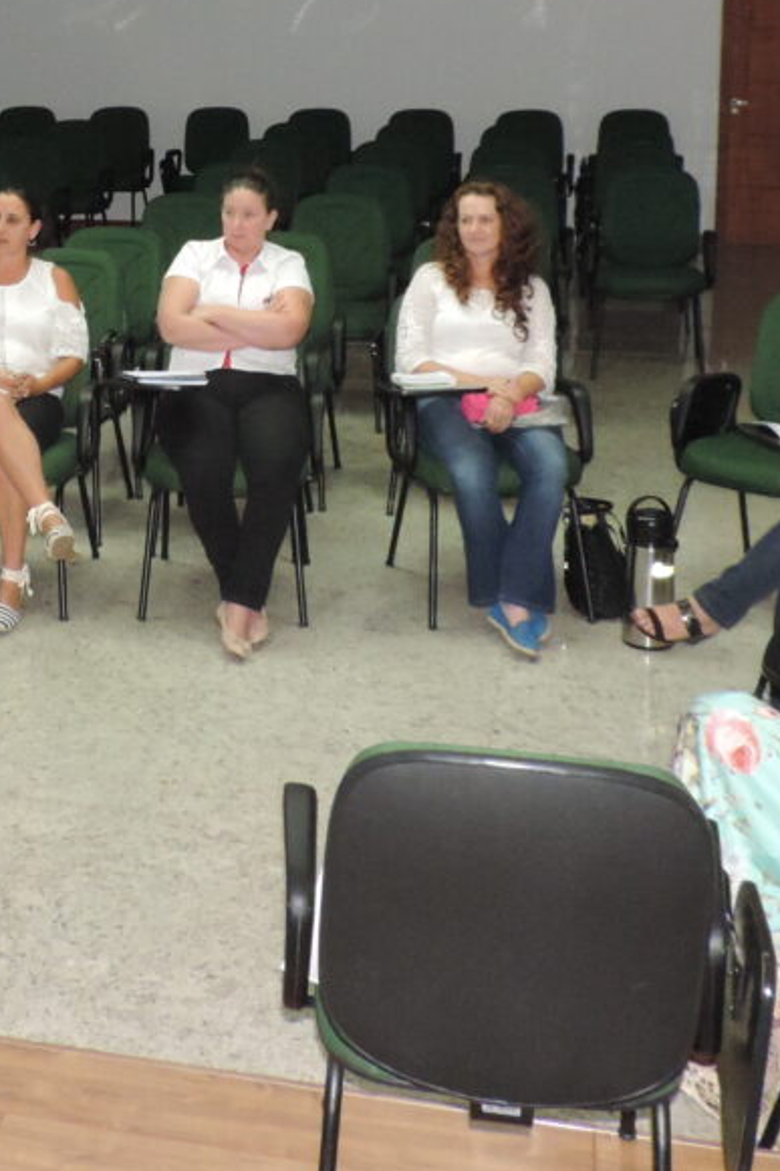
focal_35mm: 55
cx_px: 42
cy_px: 214
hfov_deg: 23.8
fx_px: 1788
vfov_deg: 35.0
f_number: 3.3
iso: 720
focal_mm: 4.3
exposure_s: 1/100
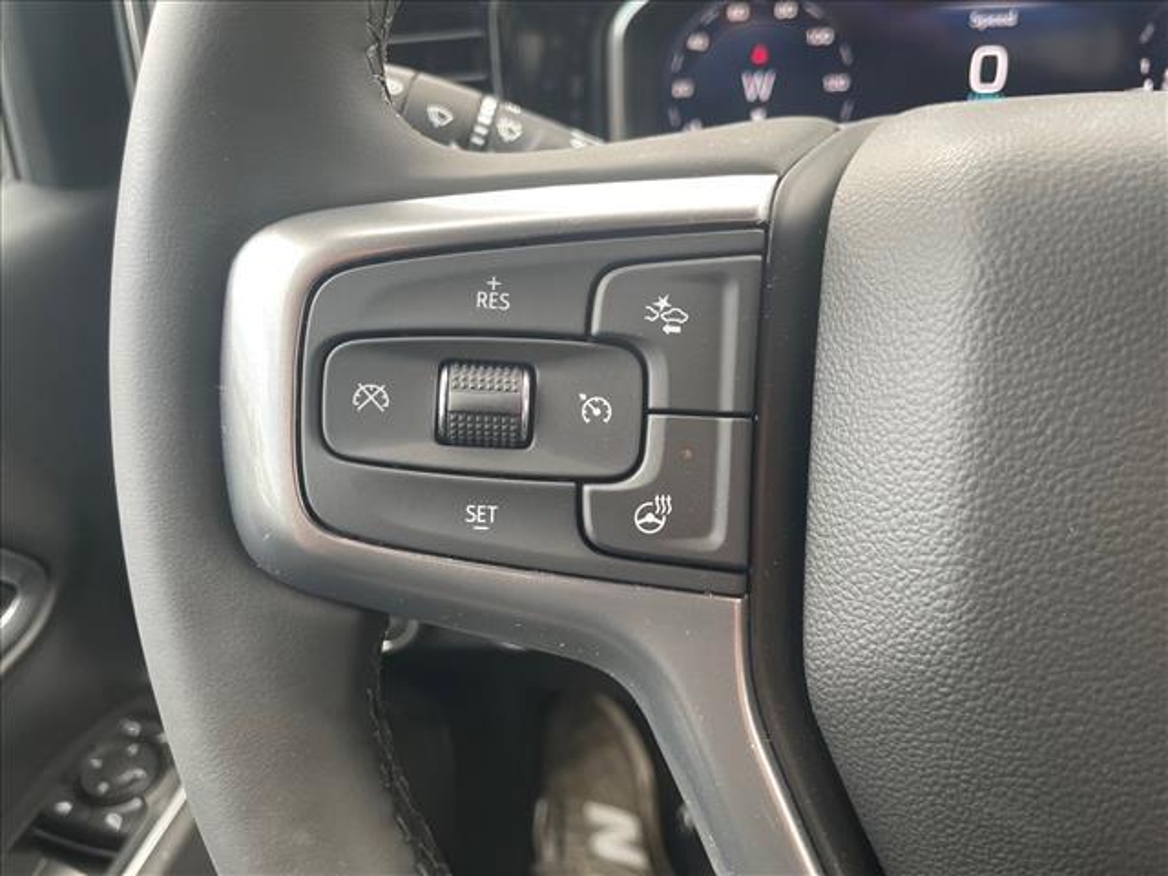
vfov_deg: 53.1
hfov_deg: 67.3
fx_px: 877
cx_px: 584
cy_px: 438
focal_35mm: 26
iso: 125
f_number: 1.6
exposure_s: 1/98
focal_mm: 4.2
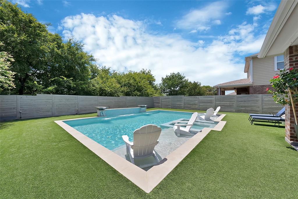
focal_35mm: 12
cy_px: 100
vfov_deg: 90.1
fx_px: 99
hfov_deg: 112.6
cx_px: 149
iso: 640
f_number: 9
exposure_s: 1/500
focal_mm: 12
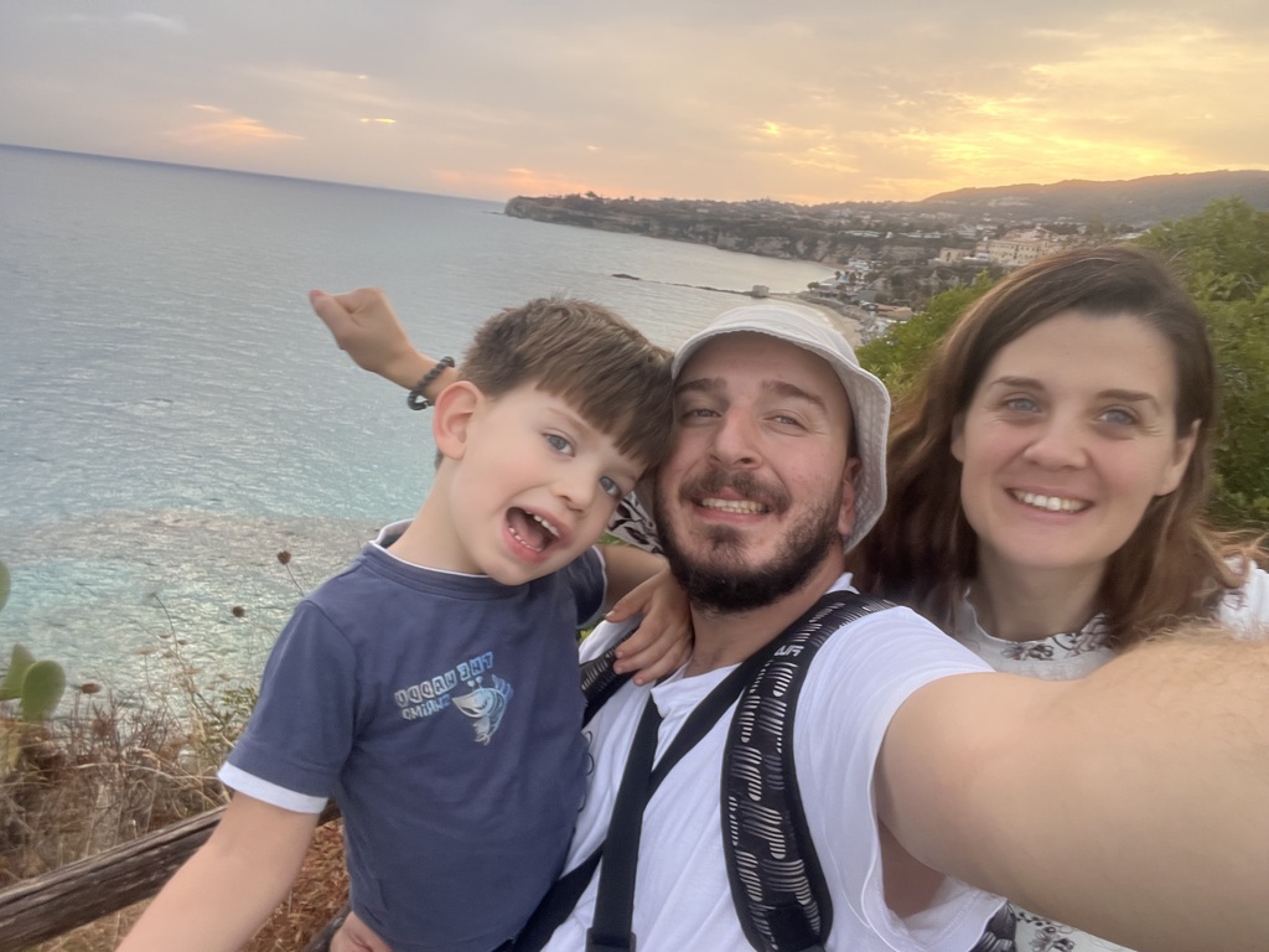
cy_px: 476
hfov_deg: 73.9
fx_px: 843
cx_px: 634
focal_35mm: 23
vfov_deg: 58.9
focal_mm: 2.71
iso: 100
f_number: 2.2
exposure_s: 1/60
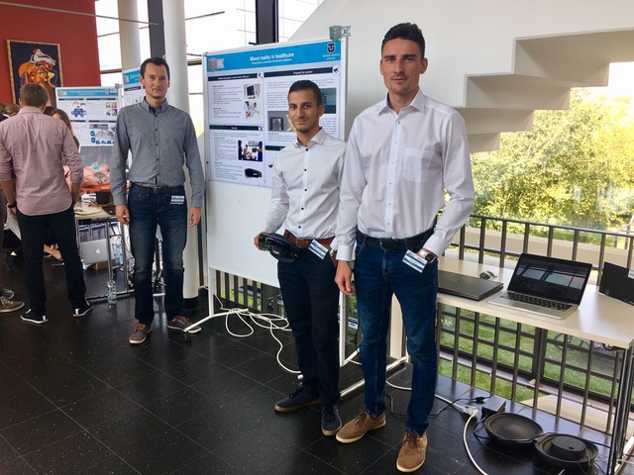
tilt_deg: -11.7
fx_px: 531
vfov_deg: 48.2
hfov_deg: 61.7
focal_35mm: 29
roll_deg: -0.1
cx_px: 317
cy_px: 238
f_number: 2.2
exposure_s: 1/100
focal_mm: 4.15
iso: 25
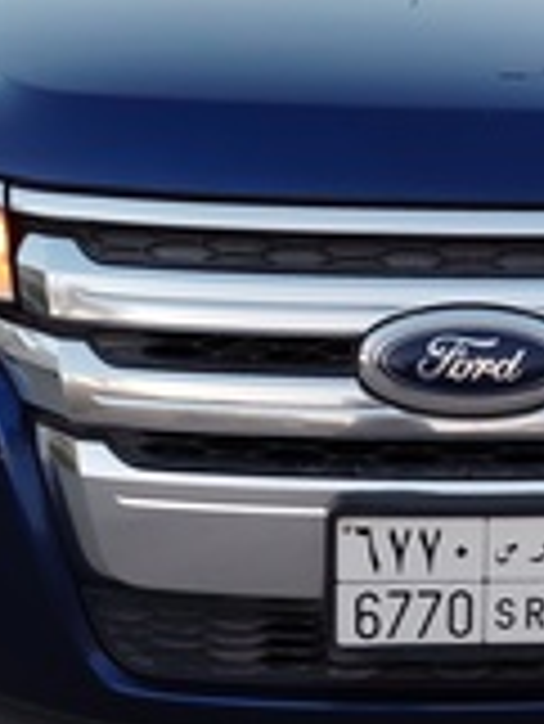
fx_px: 1423
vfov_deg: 28.3
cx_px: 456
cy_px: 232
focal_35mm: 68
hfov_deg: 21.3
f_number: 1.75
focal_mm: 5.25
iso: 109
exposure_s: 1/50
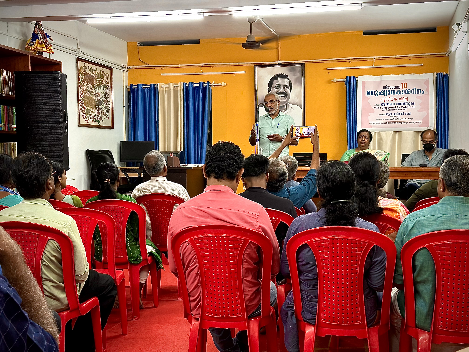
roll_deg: +0.2
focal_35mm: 48
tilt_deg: -2.3
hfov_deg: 39.7
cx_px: 234
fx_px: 650
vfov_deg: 30.3
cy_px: 176
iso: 160
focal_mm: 6.86
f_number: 1.78
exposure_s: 1/50
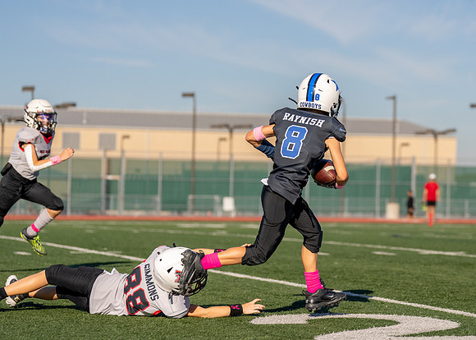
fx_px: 1505
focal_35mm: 111
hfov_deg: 17.9
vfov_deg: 12.9
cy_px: 166
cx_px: 303
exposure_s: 1/2500
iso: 160
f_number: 2.8
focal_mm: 86
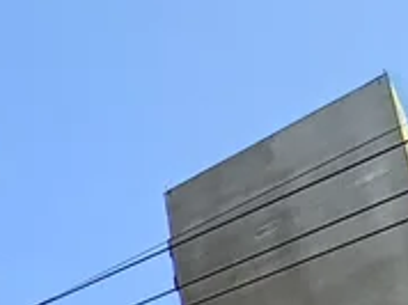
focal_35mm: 86
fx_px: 1012
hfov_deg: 18.3
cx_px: -311
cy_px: 697
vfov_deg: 13.4
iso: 100
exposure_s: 1/380
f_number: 2.2
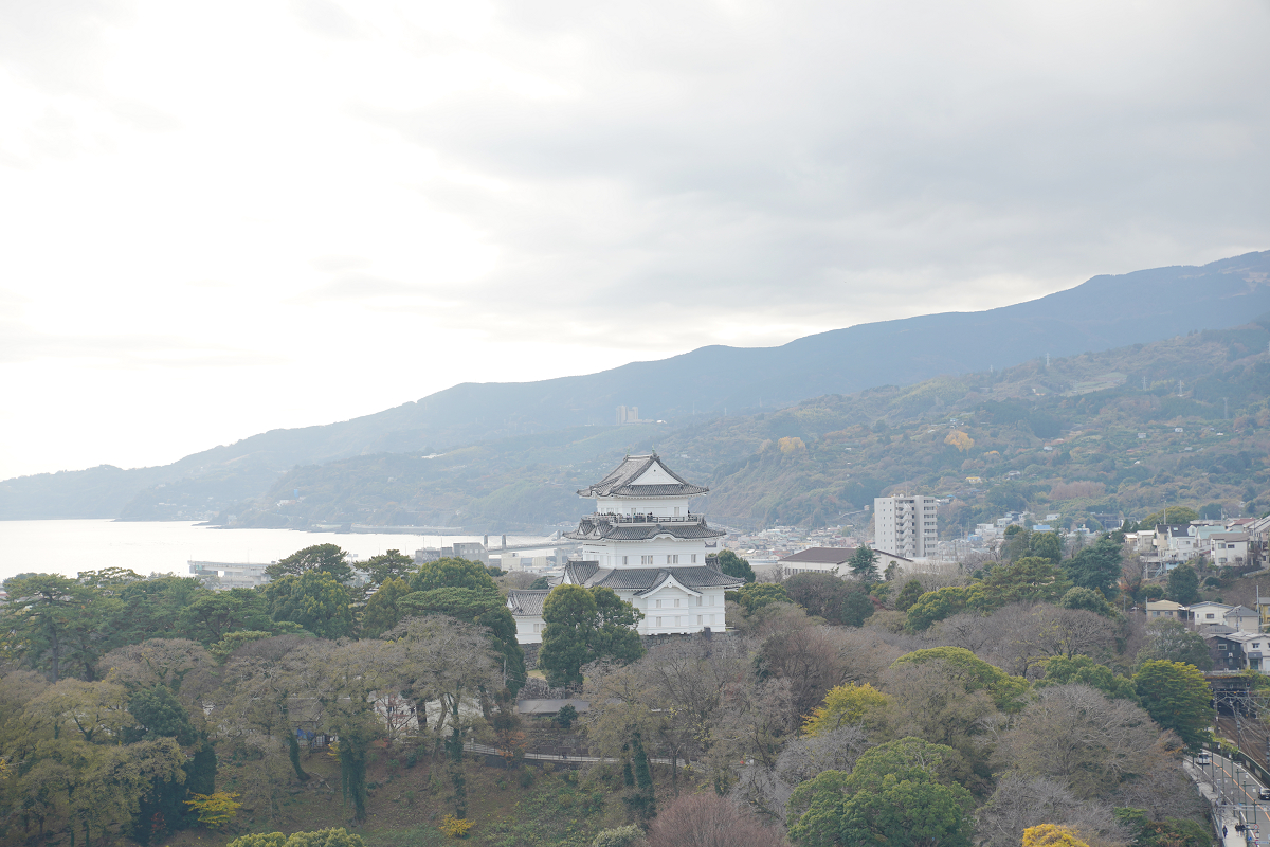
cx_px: 635
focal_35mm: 75
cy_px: 424
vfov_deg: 18.2
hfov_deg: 27.0
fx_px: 2646
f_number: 5
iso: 100
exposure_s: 1/125
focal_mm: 75
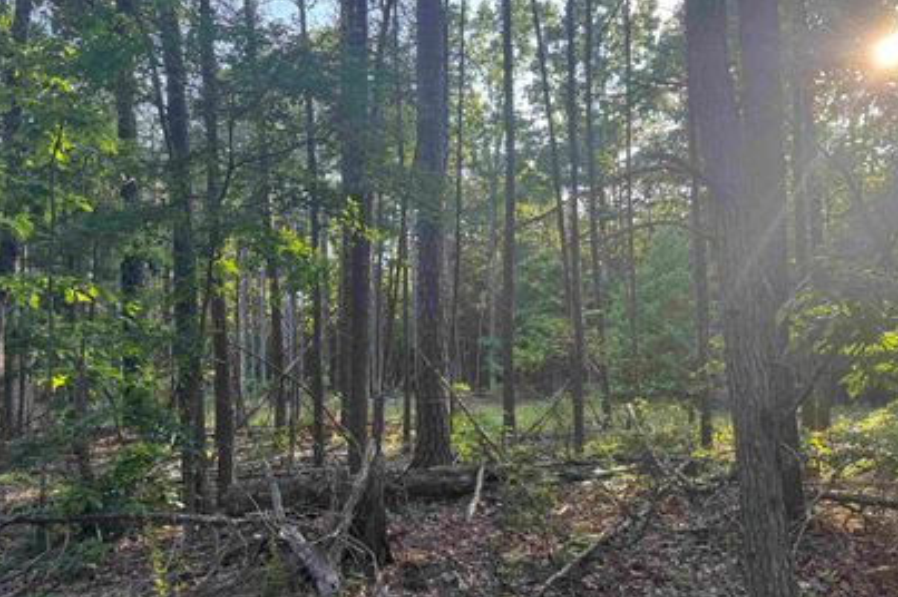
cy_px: 344
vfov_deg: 42.1
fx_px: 773
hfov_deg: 59.9
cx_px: 533
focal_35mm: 31
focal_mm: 6.76
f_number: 1.78
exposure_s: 1/239
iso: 80
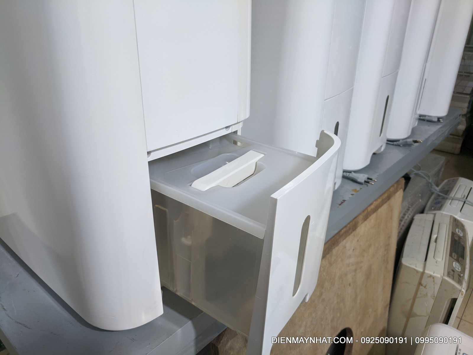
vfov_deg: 53.1
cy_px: 178
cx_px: 236
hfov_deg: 67.3
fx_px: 355
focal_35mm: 26
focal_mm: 4.67
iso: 287
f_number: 2
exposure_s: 1/50
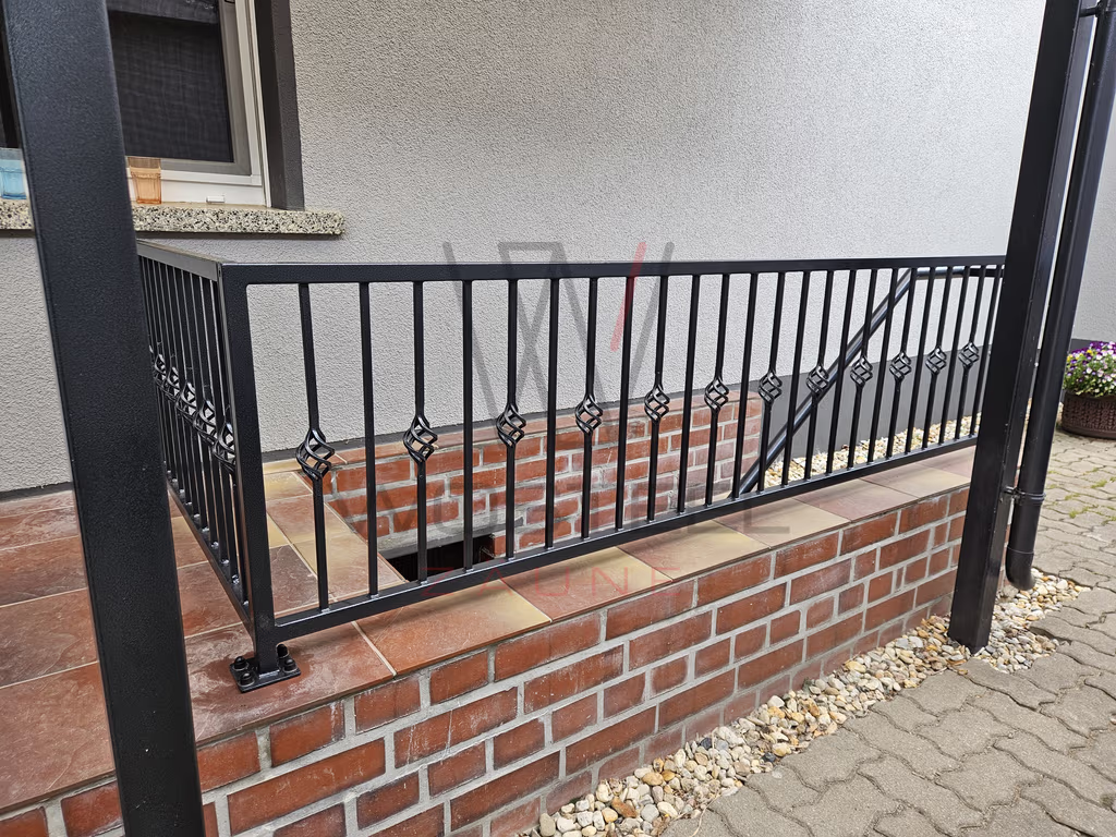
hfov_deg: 73.9
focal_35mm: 23
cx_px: 558
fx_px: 742
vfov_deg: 58.9
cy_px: 418
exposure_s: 1/249
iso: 40
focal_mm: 5.4
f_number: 1.8
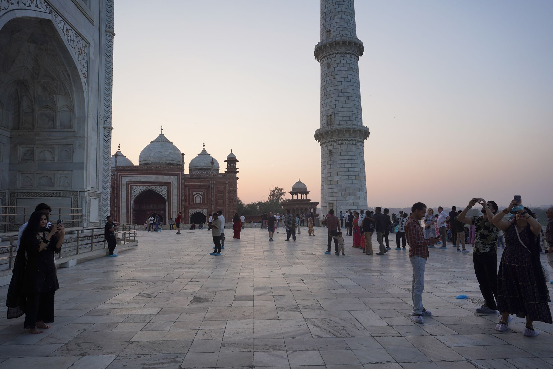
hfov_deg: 73.7
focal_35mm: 24
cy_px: 184
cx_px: 276
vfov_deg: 53.1
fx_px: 369
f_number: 7.1
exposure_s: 1/100
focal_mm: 24
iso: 100
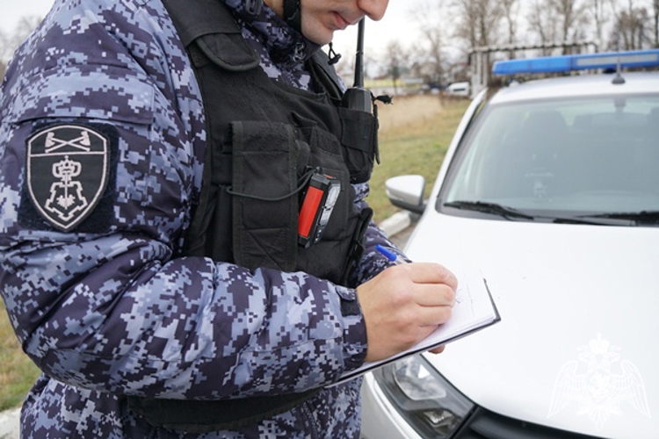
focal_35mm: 33
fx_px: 604
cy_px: 220
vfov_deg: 40.0
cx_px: 330
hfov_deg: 57.2
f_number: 4
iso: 100
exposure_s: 1/60
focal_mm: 22
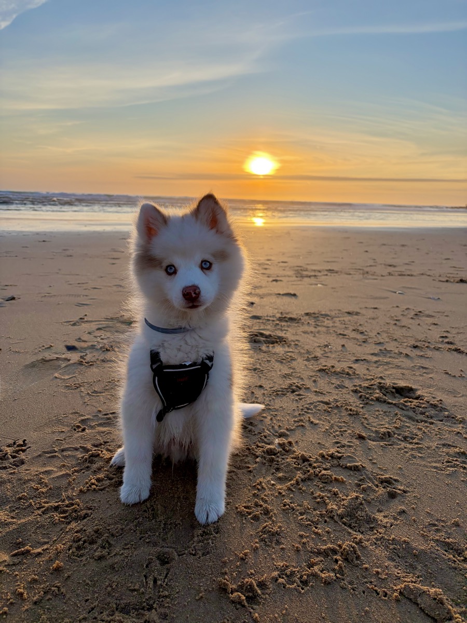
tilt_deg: -13.7
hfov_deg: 53.1
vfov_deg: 67.3
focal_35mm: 26
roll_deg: -1.1
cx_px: 234
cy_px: 312
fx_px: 468
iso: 50
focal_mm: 5.96
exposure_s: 1/2283
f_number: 1.6
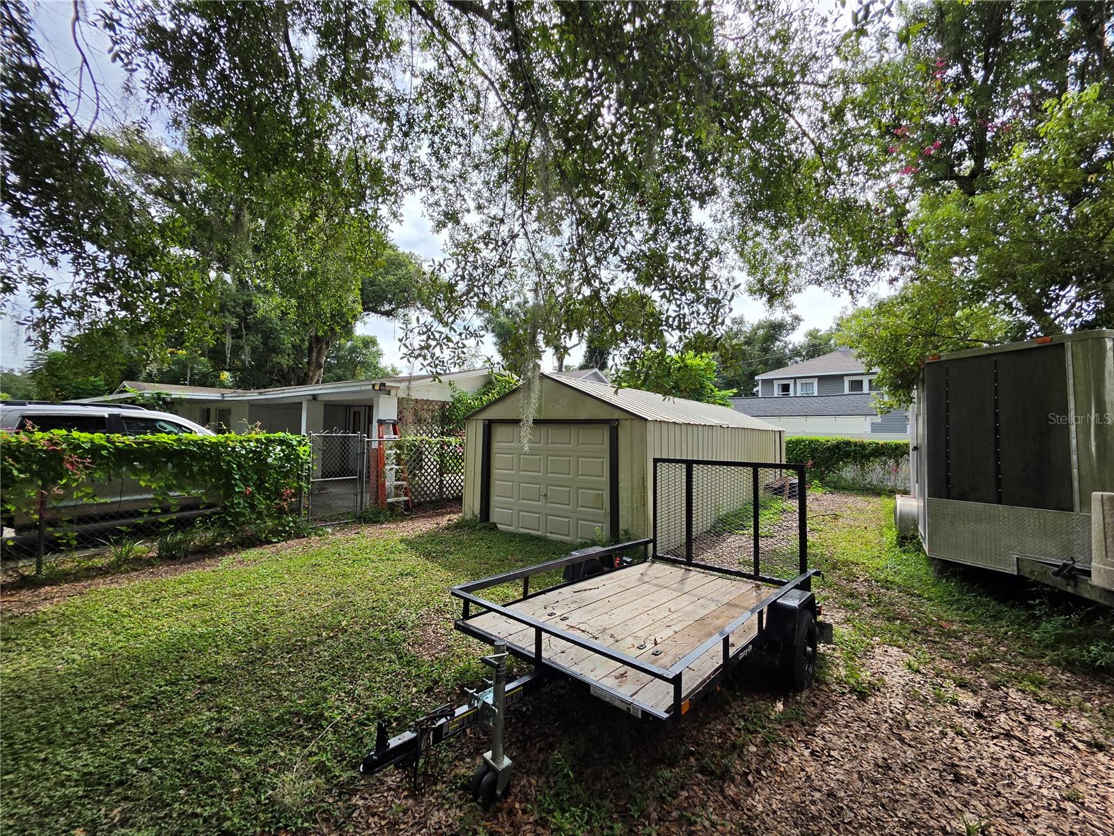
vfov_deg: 89.9
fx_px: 418
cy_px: 418
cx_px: 557
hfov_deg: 106.2
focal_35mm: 13
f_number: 1.9
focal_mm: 2.2
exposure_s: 1/1425
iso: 40
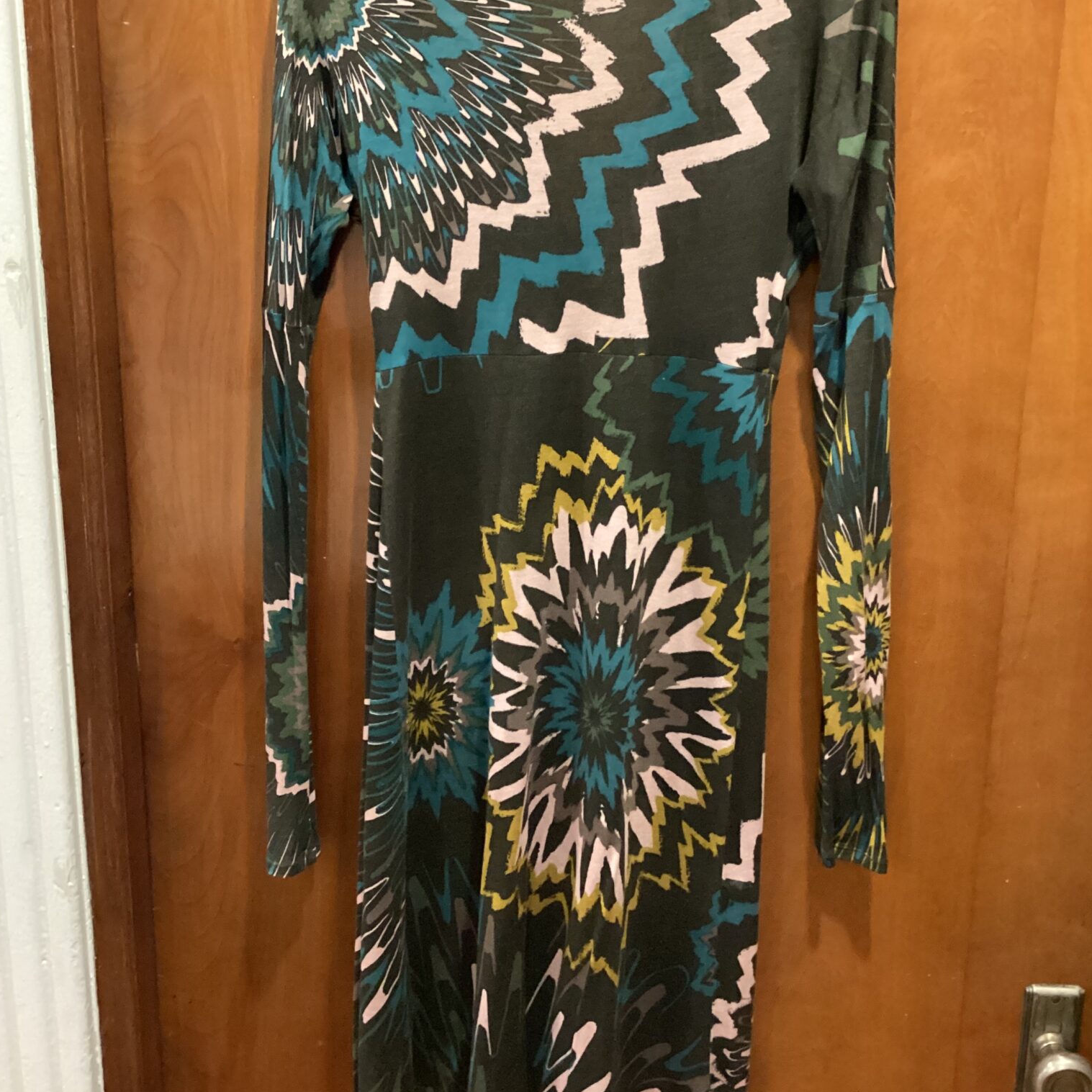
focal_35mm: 37
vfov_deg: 44.7
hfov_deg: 44.9
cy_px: 437
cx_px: 546
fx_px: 1321
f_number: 2.4
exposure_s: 1/24
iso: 640
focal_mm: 3.3
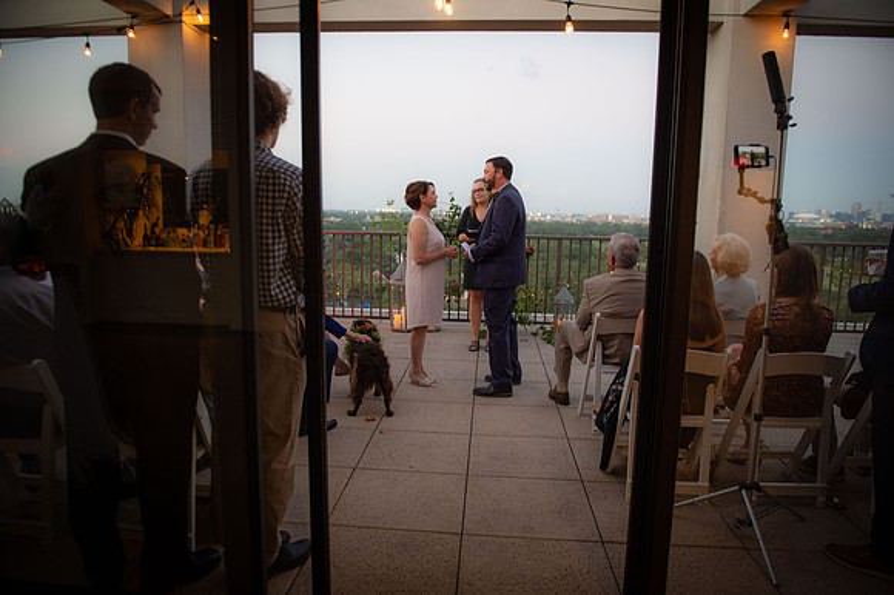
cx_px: 447
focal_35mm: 24
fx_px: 596
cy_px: 298
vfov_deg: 53.1
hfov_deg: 73.8
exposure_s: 1/80
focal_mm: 24
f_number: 2.8
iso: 800
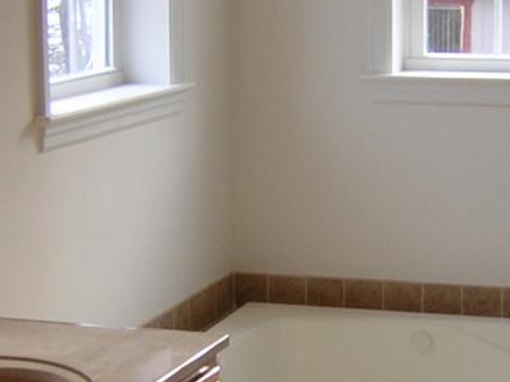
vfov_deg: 13.3
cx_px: 322
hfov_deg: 17.7
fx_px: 1635
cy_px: 230
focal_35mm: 111
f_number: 2.6
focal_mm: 4.7
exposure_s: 1/36
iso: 100
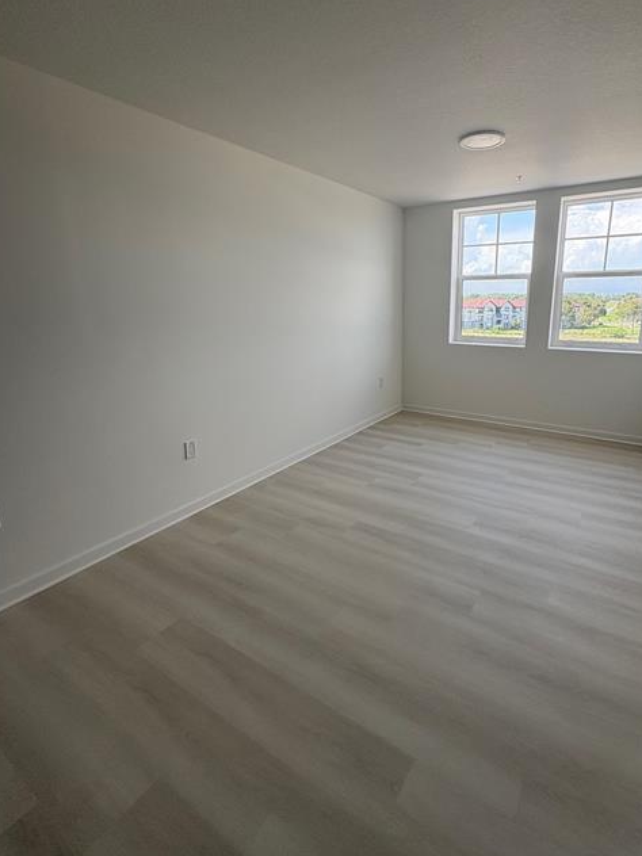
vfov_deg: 90.8
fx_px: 420
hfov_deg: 74.2
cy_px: 390
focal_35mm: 17
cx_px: 375
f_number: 2.2
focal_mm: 2.22
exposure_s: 1/266
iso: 64
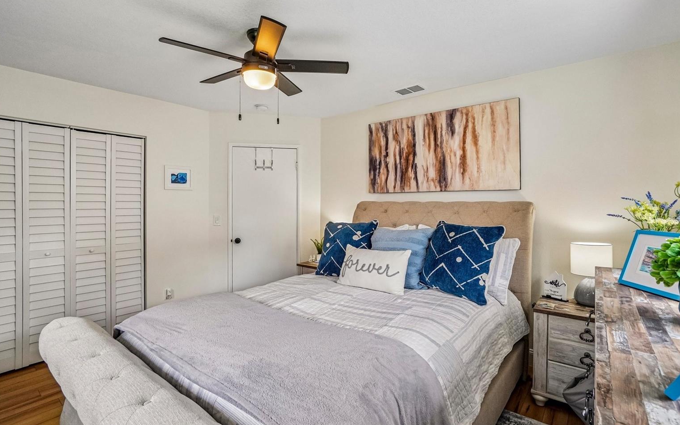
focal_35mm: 16
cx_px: 350
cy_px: 218
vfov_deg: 71.2
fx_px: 297
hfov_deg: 97.8
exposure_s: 1/30
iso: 500
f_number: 8
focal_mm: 10
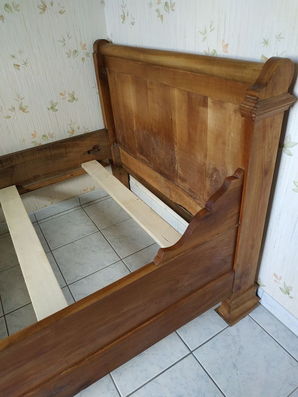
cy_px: 198
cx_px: 149
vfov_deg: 71.6
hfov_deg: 56.8
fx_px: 275
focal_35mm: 24
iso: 200
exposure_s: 1/33
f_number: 1.9
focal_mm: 3.94
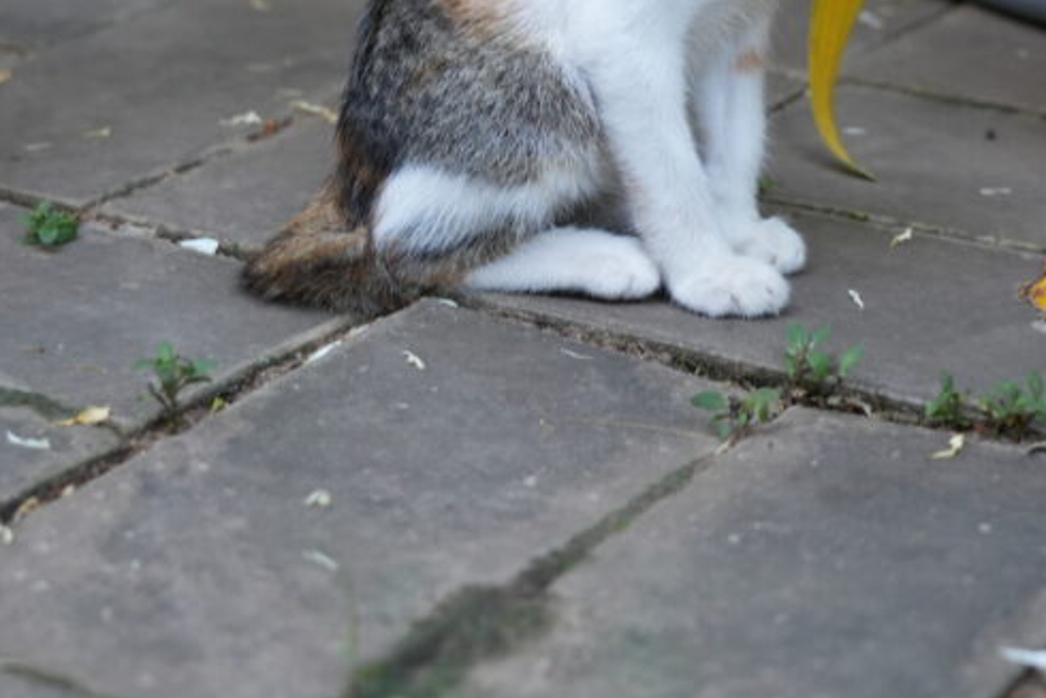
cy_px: -22
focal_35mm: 117
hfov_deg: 17.5
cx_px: 506
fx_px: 3400
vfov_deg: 11.6
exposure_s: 1/160
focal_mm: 56
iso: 800
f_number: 4
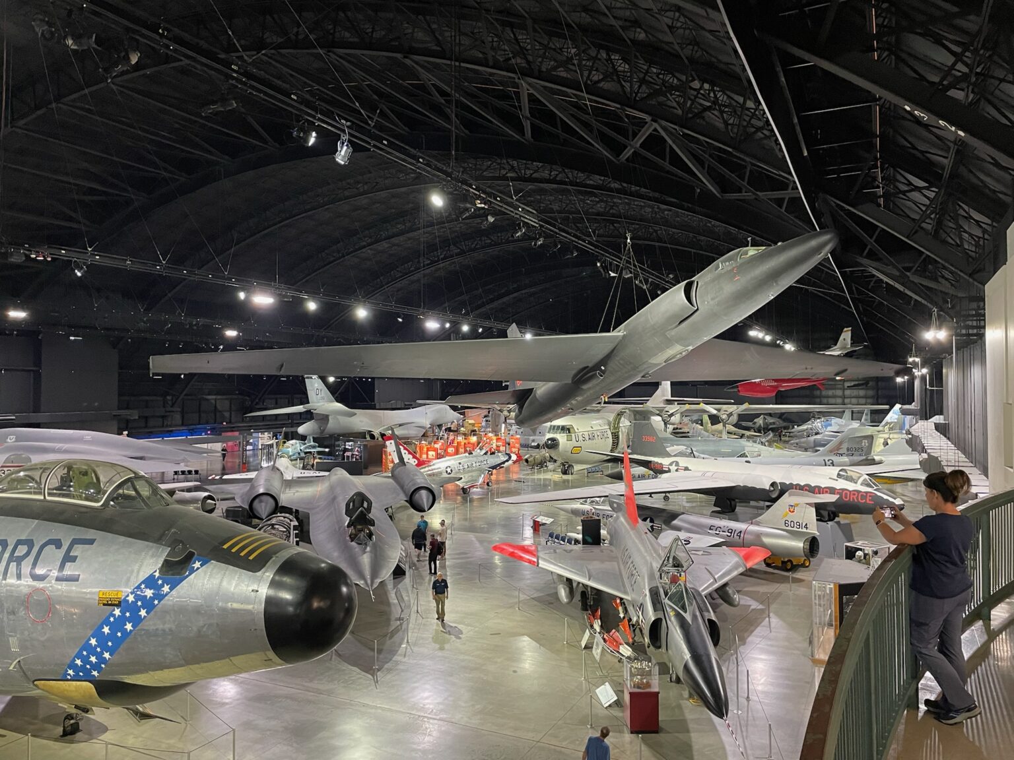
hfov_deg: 67.3
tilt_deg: +1.7
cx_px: 507
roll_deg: +0.3
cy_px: 380
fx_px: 762
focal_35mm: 26
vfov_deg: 53.1
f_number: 1.6
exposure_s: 1/44
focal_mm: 4.2
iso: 400
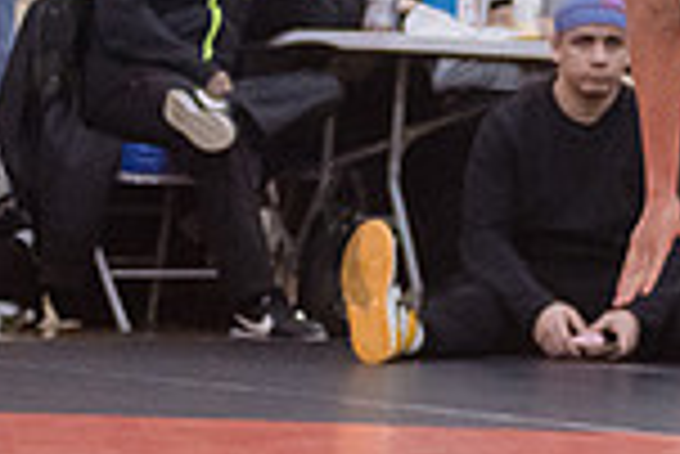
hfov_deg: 6.6
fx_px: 5804
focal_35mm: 307
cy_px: 16
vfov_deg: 4.5
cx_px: 923
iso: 8000
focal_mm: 80
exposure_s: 1/320
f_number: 3.2
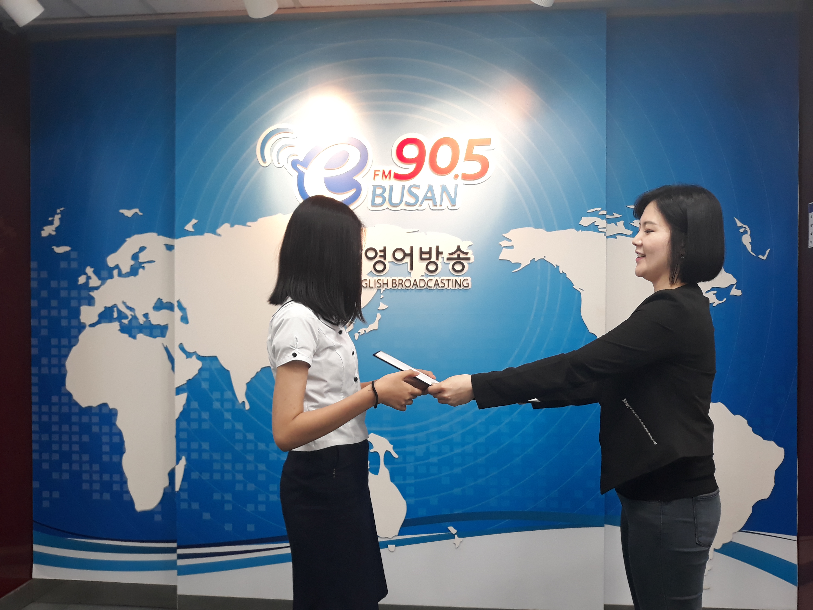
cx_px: 406
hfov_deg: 65.3
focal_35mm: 27
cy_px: 305
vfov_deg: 51.4
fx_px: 634
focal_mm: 3.71
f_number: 1.7
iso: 100
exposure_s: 1/50
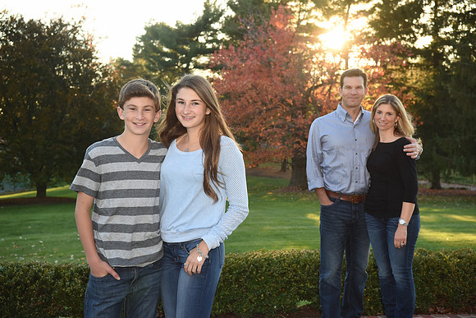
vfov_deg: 24.6
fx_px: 727
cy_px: 159
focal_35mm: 55
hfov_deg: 36.2
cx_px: 238
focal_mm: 55
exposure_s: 1/200
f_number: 6.3
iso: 640
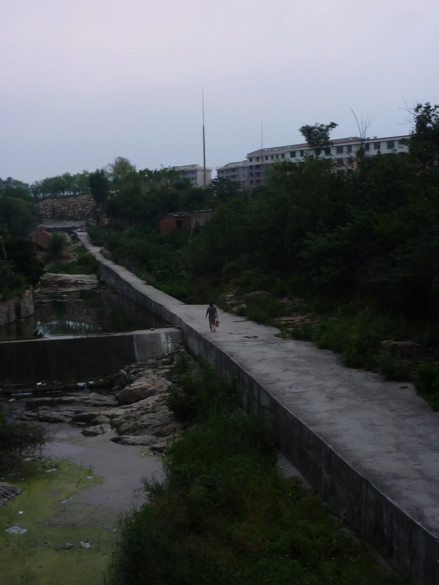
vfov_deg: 42.1
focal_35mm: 45
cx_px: 220
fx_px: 761
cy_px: 292
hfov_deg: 32.2
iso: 80
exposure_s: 1/8
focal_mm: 7.3
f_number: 3.7
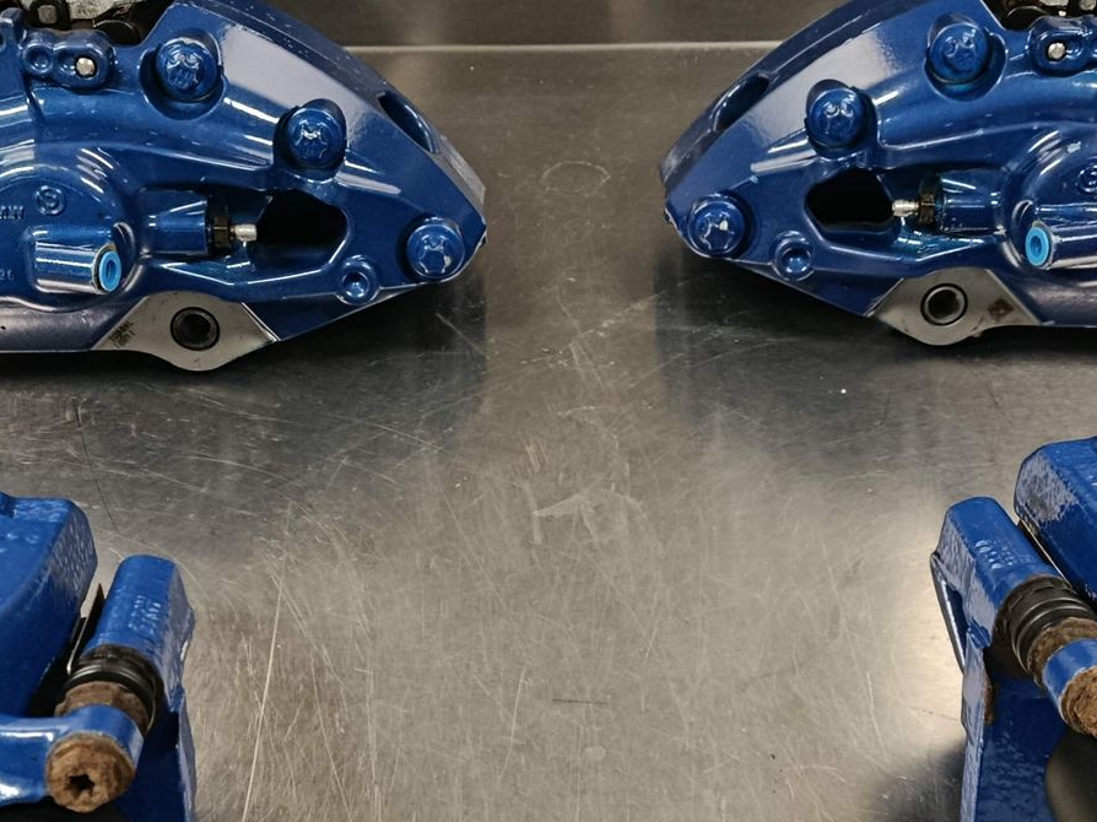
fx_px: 1743
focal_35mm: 55
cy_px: 471
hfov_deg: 34.9
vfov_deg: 26.5
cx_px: 601
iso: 1231
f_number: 1.7
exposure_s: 1/33.3
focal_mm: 5.24
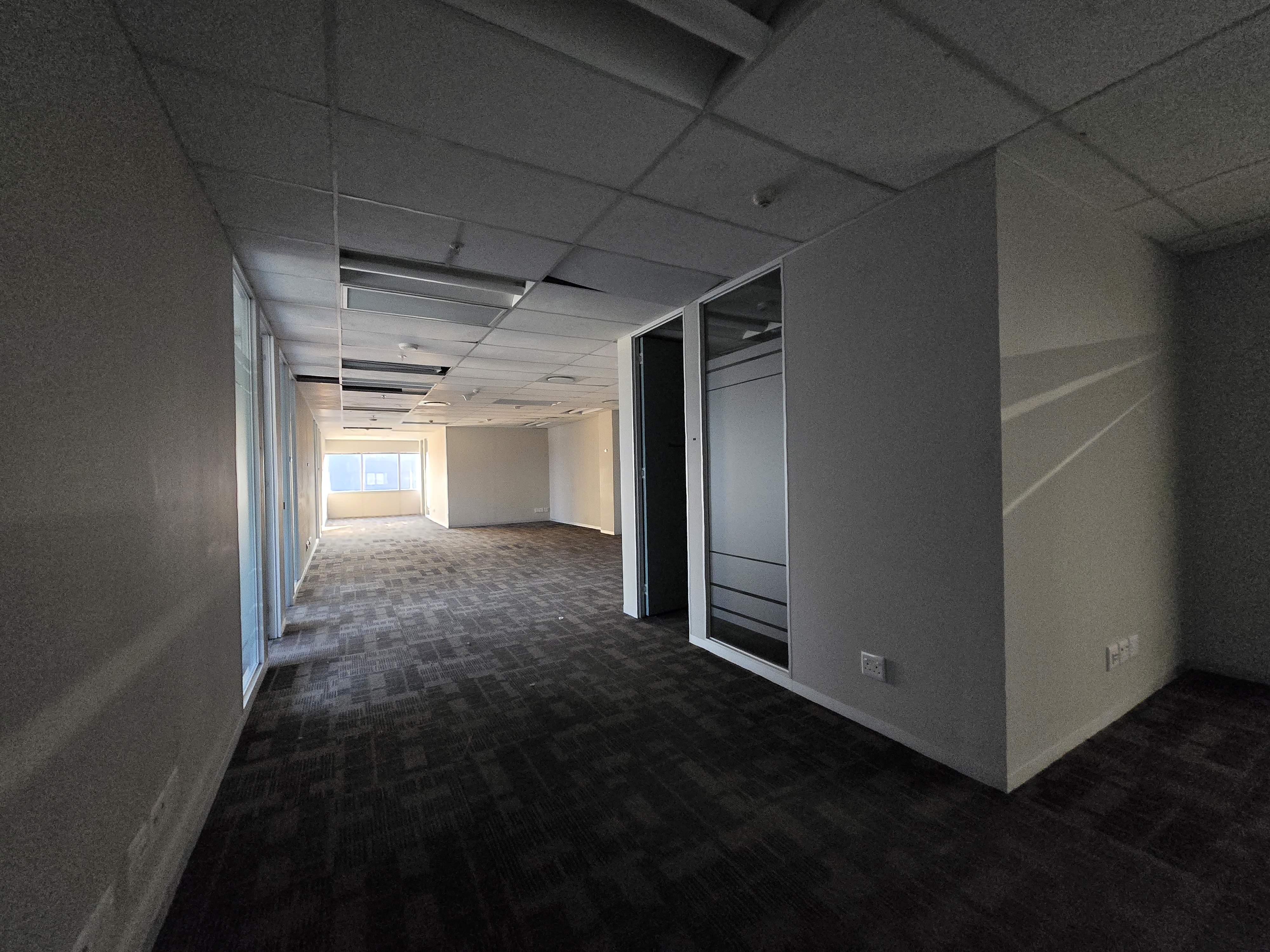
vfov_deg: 89.9
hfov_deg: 106.2
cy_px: 476
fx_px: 477
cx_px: 635
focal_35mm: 13
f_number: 2.2
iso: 1250
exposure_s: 1/50
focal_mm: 1.7
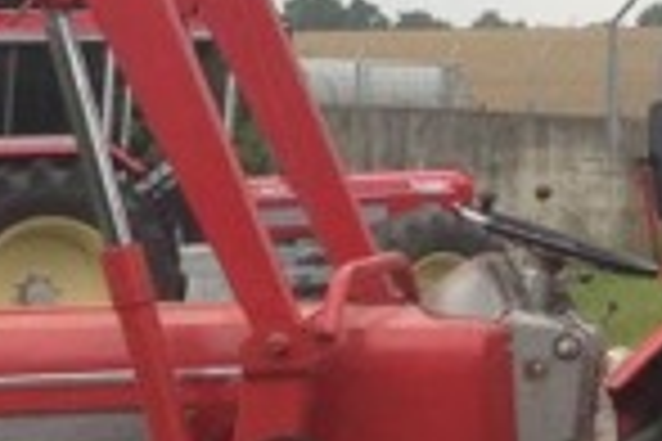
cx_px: 1121
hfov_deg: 10.5
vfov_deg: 7.3
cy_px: 284
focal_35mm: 187
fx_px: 3438
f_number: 2.4
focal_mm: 4.13
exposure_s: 1/653
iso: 50
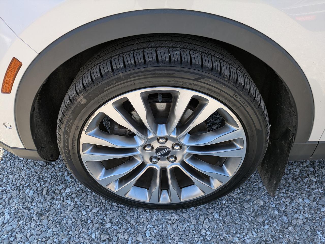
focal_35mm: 25
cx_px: 162
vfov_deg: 54.9
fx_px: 235
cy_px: 122
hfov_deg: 69.4
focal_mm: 5.43
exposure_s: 1/494
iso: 43
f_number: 1.89
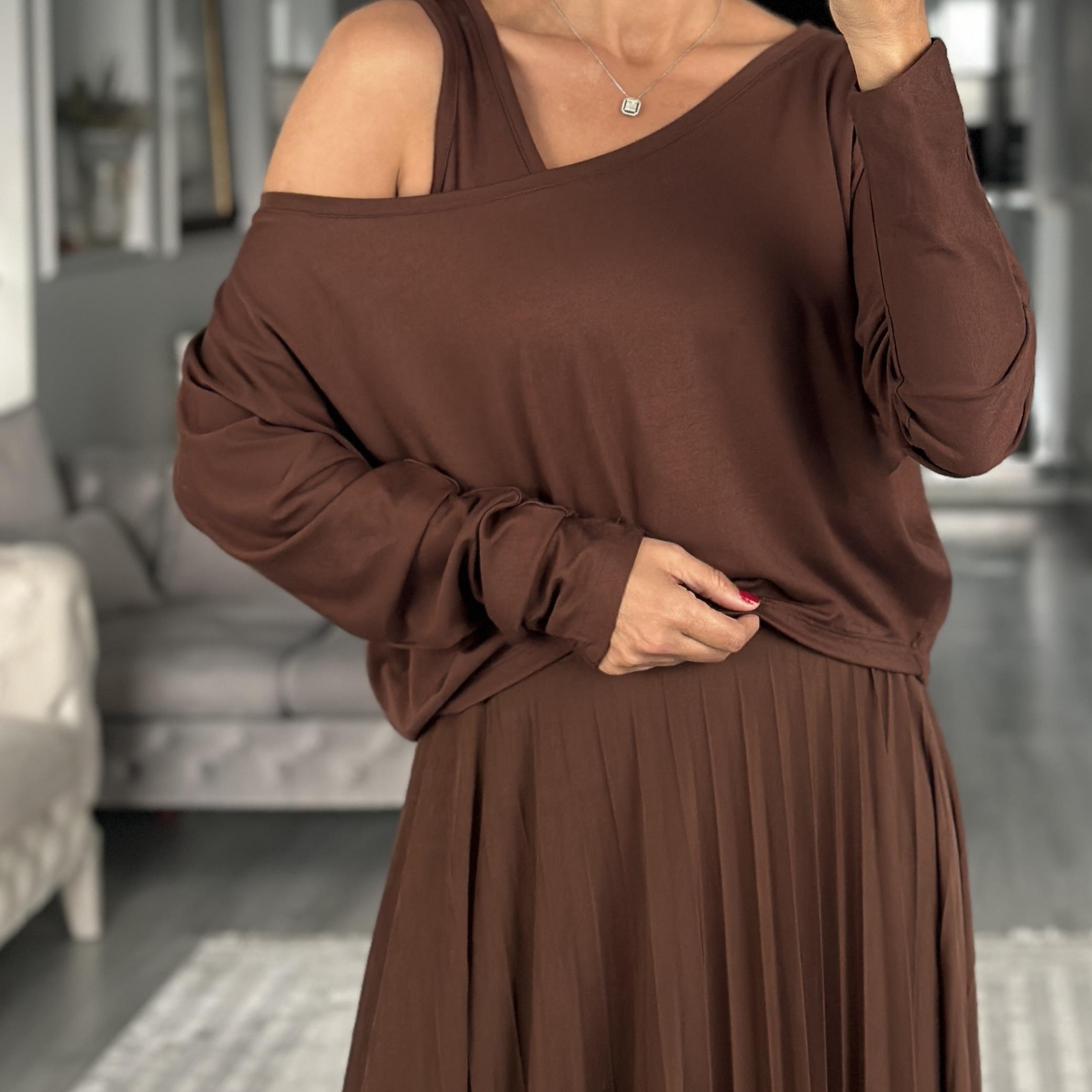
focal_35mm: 82
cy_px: 320
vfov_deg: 21.0
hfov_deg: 21.1
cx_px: 692
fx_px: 2927
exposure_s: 1/60
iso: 200
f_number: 1.78
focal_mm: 6.86
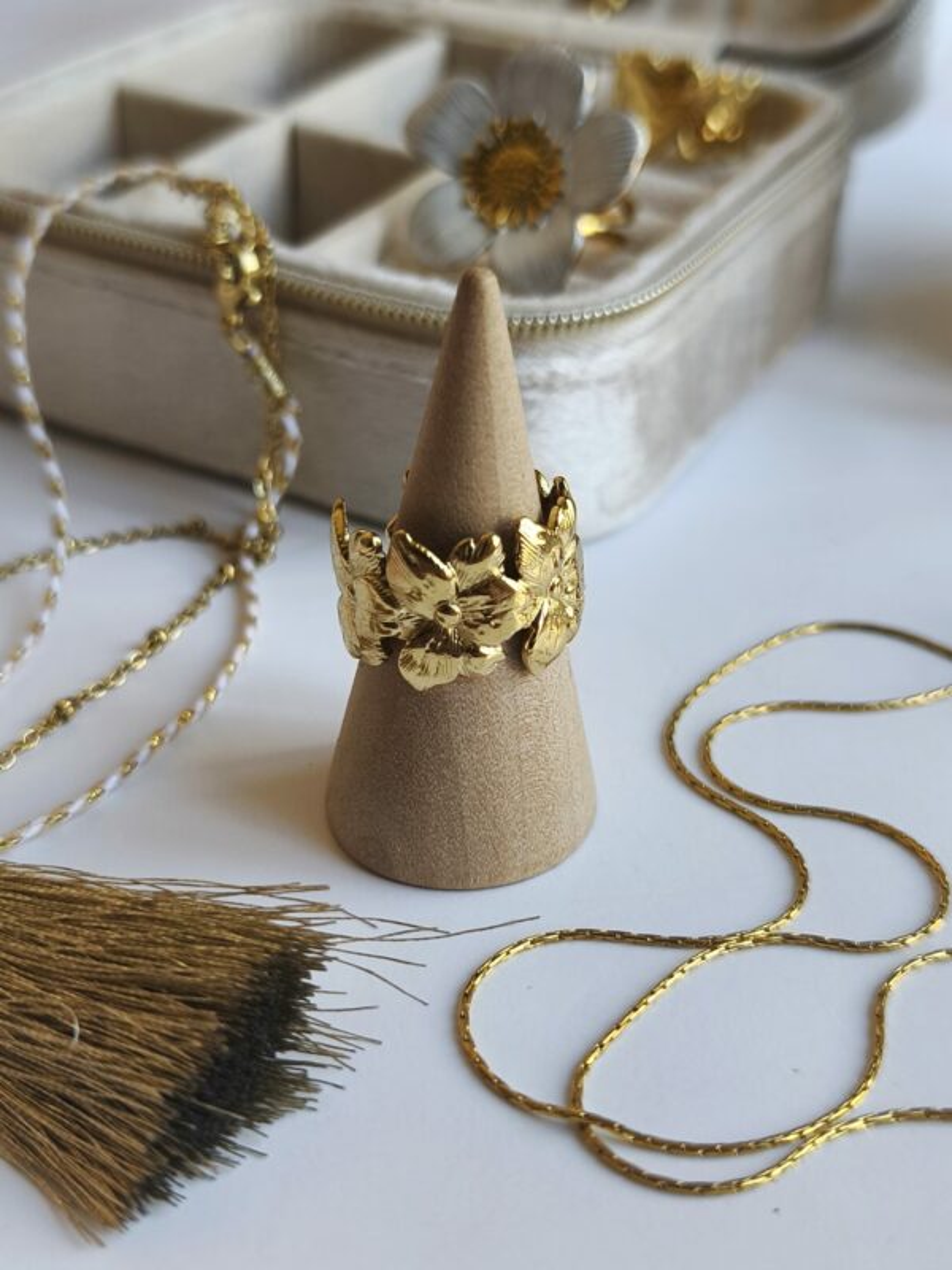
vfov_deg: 41.2
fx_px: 1687
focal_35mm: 46
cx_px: 476
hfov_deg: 31.5
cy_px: 635
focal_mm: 6.18
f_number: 1.65
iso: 200
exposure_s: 1/100
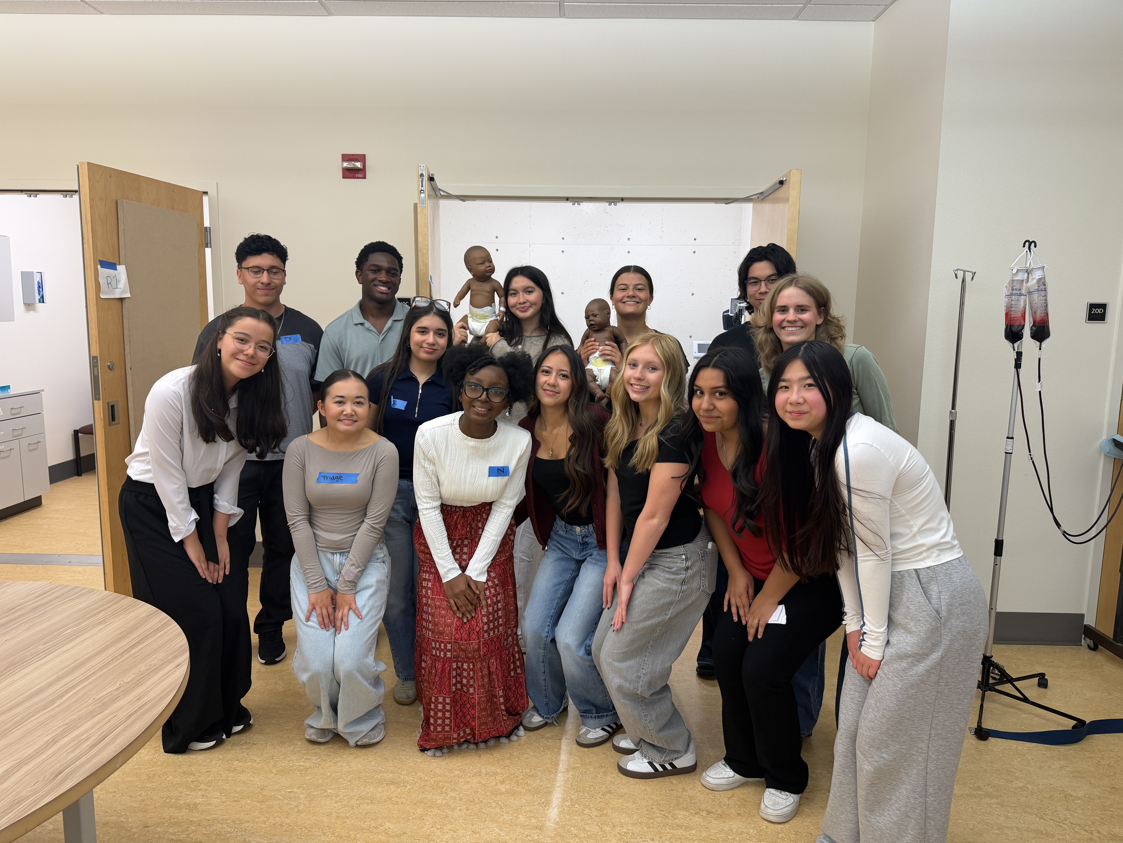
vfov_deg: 56.8
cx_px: 562
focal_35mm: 24
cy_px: 422
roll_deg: -0.6
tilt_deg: -8.4
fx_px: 779
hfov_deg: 71.6
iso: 125
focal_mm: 6.76
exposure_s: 1/60
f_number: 1.78
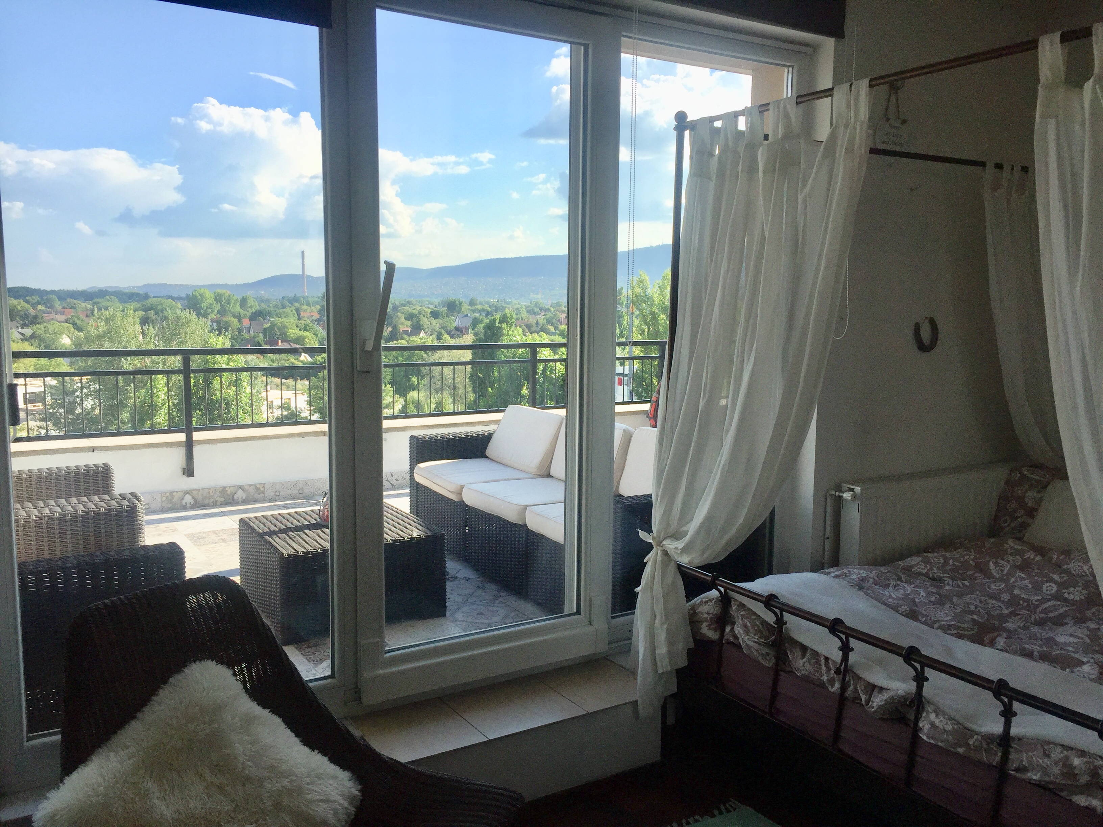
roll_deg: -2.8
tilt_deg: -7.3
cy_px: 414
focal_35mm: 29
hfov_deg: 61.7
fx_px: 924
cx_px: 552
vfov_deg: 48.2
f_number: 2.2
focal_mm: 4.15
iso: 32
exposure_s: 1/1099
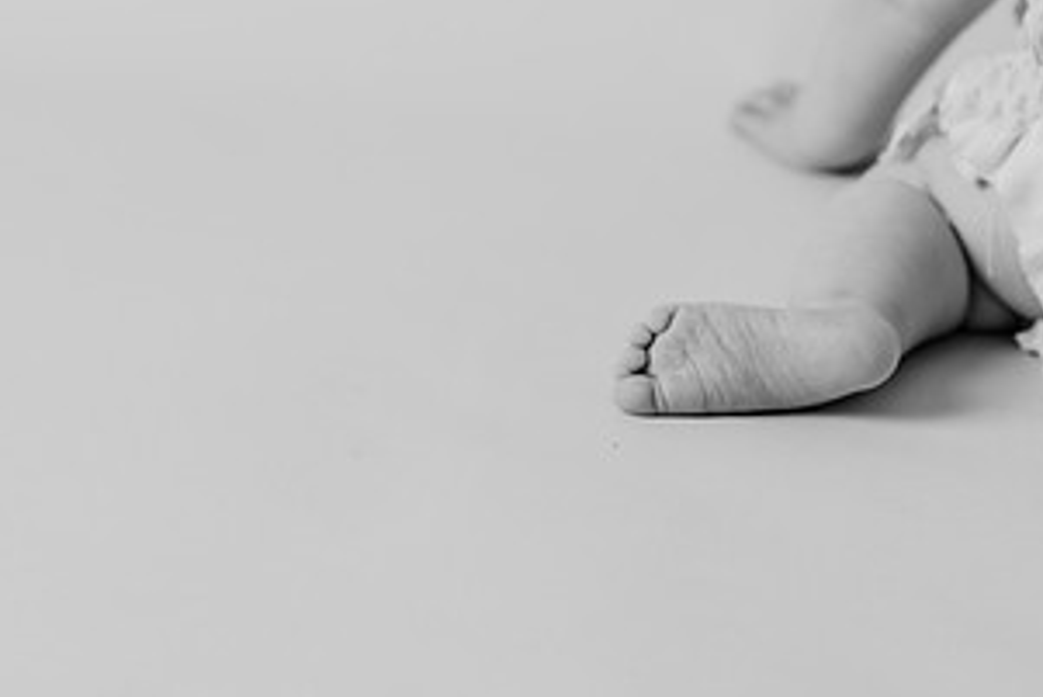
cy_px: 107
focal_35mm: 175
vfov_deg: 7.8
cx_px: 641
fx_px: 5072
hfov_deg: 11.7
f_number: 2.8
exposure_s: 1/160
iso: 100
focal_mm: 85
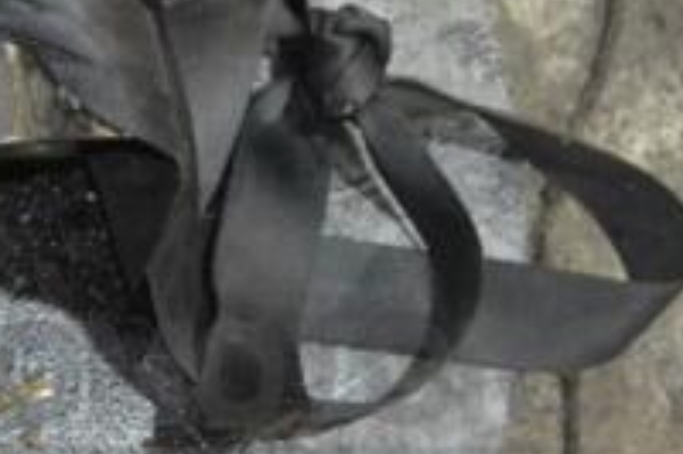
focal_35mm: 144
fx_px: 2730
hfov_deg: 13.5
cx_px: -331
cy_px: -82
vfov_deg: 9.4
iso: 3200
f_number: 4.8
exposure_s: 1/60
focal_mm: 32
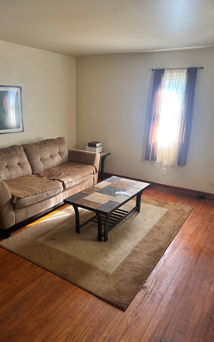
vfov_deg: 70.4
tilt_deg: -16.5
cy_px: 171
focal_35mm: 26
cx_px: 95
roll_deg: -2.5
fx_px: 243
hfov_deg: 47.5
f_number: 1.78
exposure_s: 1/60
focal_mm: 6.76
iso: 400
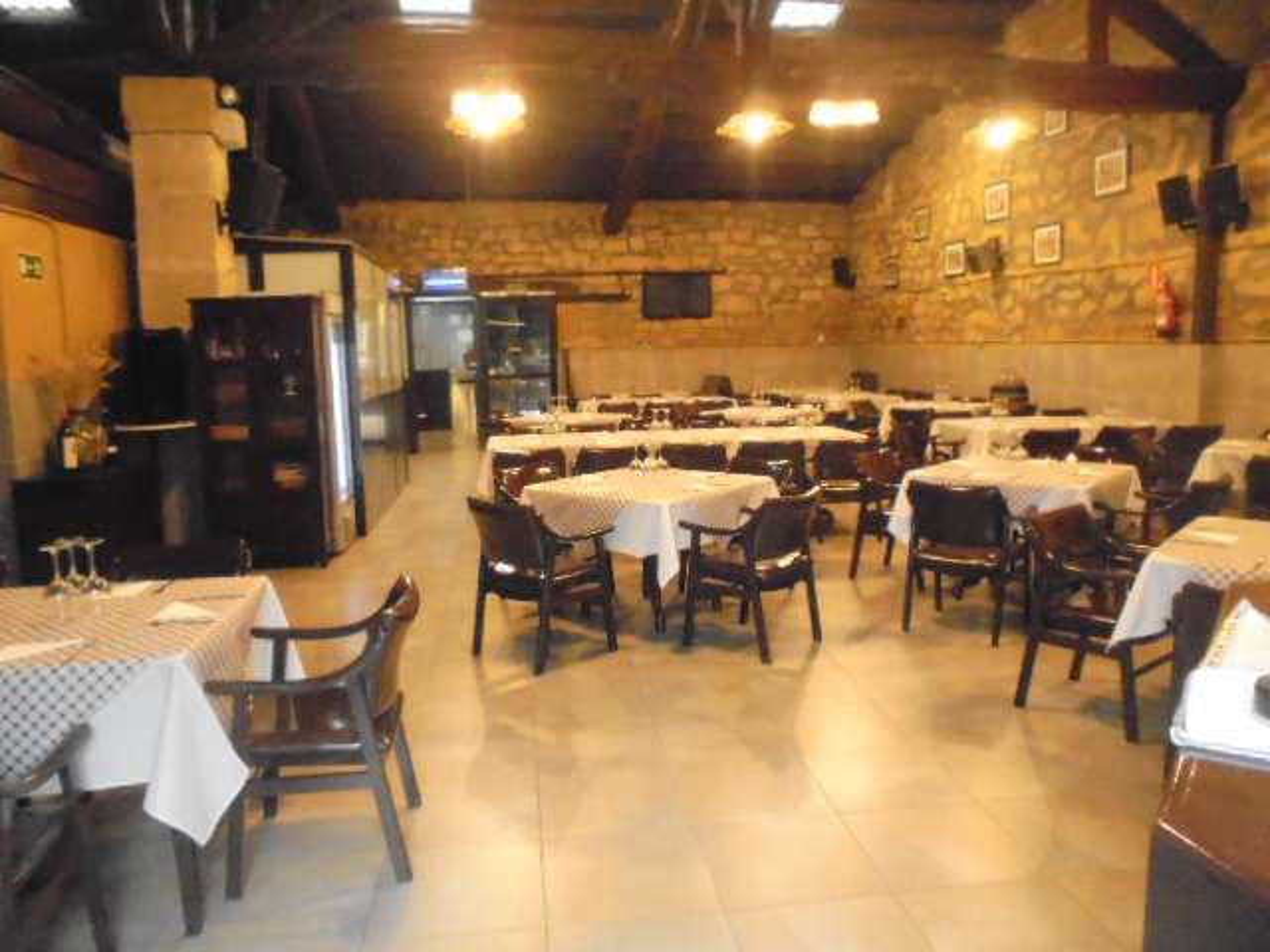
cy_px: 476
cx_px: 635
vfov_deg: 53.1
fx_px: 954
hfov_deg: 67.3
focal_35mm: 26
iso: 1600
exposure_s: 1/50
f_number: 3.5
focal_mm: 4.6
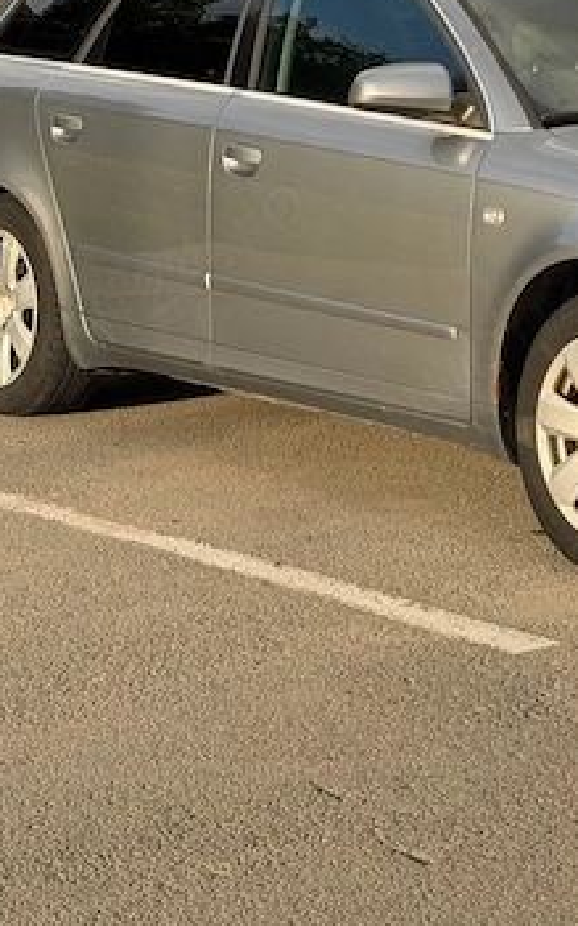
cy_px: -40
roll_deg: +0.0
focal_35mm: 116
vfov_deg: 17.5
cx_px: 649
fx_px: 2927
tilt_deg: -0.3
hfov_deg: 11.1
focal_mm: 6.76
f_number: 1.78
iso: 64
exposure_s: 1/1883
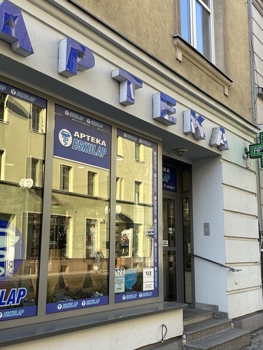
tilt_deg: +8.7
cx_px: 124
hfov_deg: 45.4
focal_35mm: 31
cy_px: 183
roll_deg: -0.7
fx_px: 314
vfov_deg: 58.3
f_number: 1.78
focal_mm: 6.86
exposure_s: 1/506
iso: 80
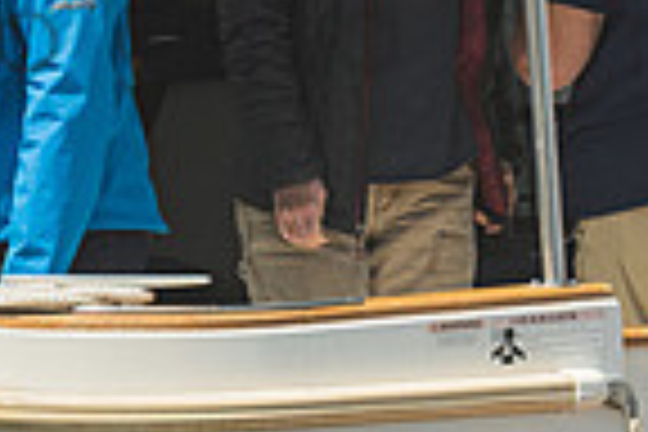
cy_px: -304
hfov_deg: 3.5
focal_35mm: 584
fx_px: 10511
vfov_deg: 2.3
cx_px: 554
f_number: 6.3
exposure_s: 1/500
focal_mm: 145
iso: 250
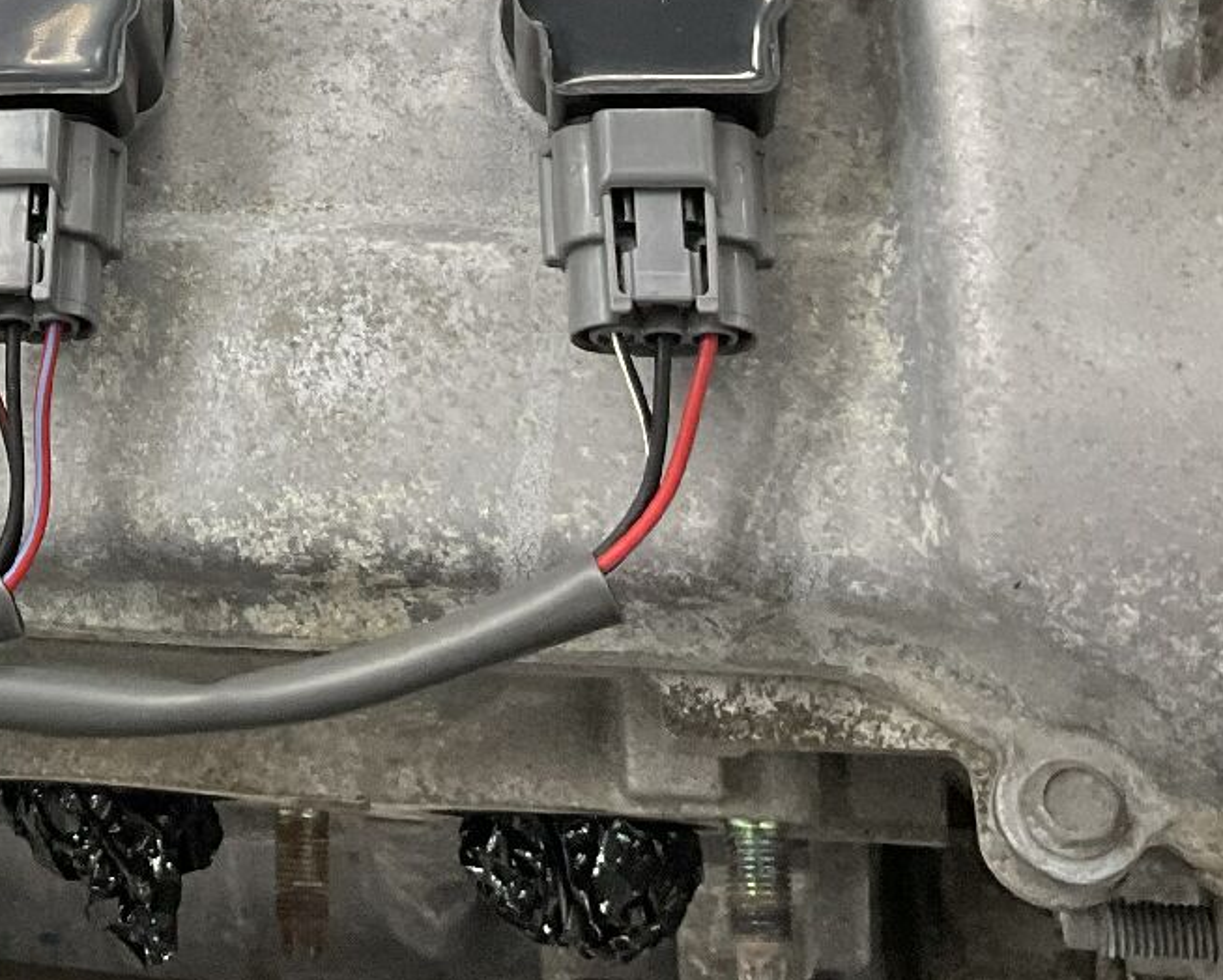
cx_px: -300
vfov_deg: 17.8
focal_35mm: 83
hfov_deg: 21.2
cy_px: -147
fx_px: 3006
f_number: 1.8
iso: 64
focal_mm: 3
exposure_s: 1/100
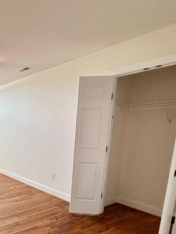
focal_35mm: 28
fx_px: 190
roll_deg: -3.2
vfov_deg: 61.0
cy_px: 166
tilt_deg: -10.9
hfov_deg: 44.0
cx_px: 9
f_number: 2.2
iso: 200
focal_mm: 2.22
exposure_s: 1/120
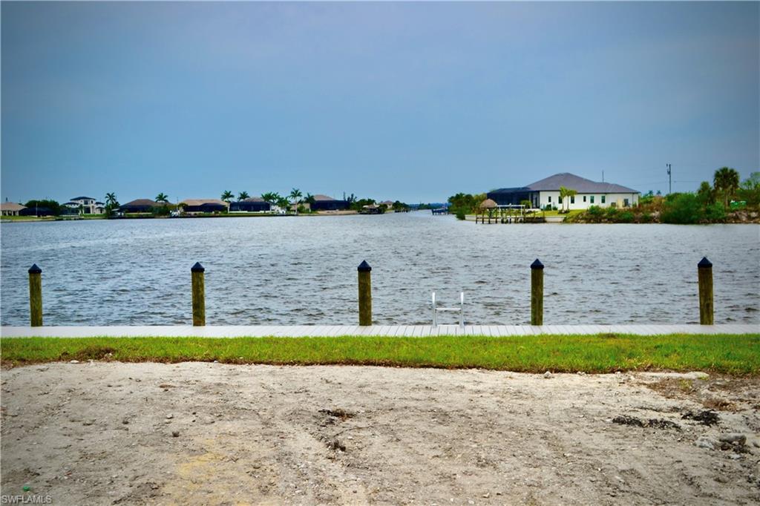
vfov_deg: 34.2
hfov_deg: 49.6
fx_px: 823
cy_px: 253
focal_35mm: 39
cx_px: 380
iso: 100
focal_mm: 26
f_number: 8
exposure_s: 1/250
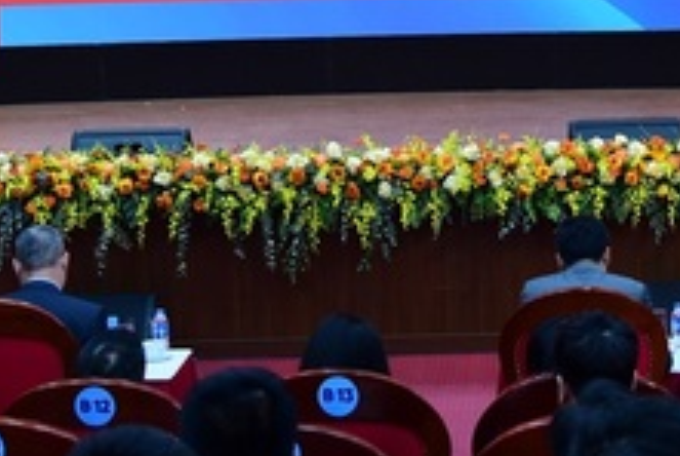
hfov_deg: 18.2
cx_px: 455
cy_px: -31
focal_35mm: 112
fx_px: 2118
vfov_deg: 12.1
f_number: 4.8
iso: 1100
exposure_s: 1/90
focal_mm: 31
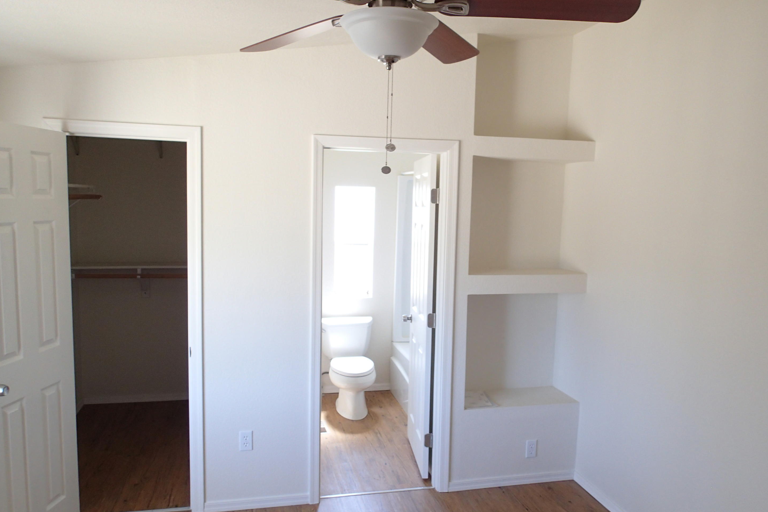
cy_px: 279
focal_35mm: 27
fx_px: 576
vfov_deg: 47.9
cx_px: 383
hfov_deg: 67.4
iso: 200
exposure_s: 1/40
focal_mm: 4.5
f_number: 2
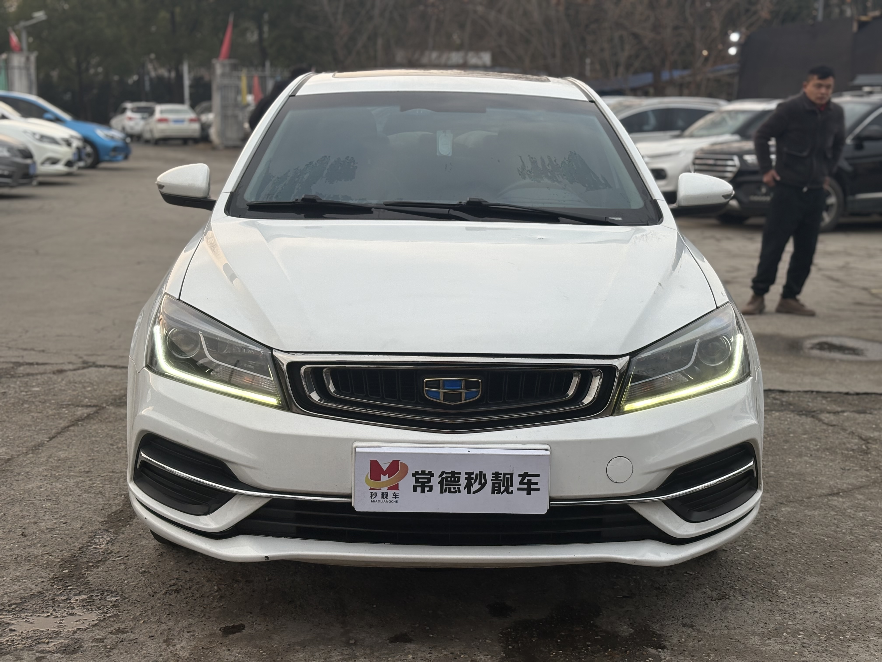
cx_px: 441
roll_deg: -0.3
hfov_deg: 36.8
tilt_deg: -8.4
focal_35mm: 52
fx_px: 1325
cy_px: 331
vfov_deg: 28.0
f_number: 1.6
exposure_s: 1/266
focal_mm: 5.96
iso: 50
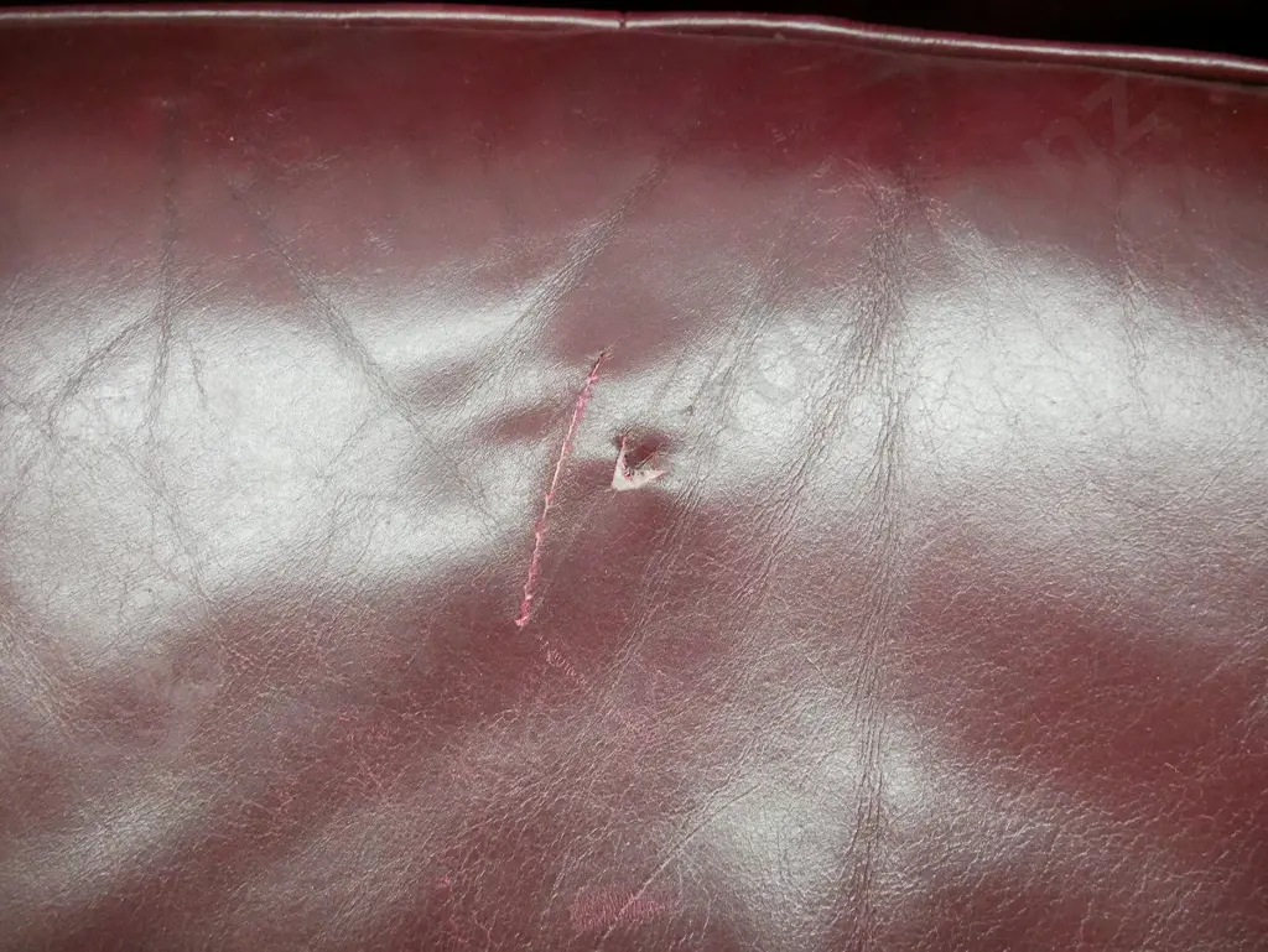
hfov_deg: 51.3
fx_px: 1319
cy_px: 476
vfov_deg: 39.7
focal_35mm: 36
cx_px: 634
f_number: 5.6
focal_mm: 18
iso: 3200
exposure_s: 1/60
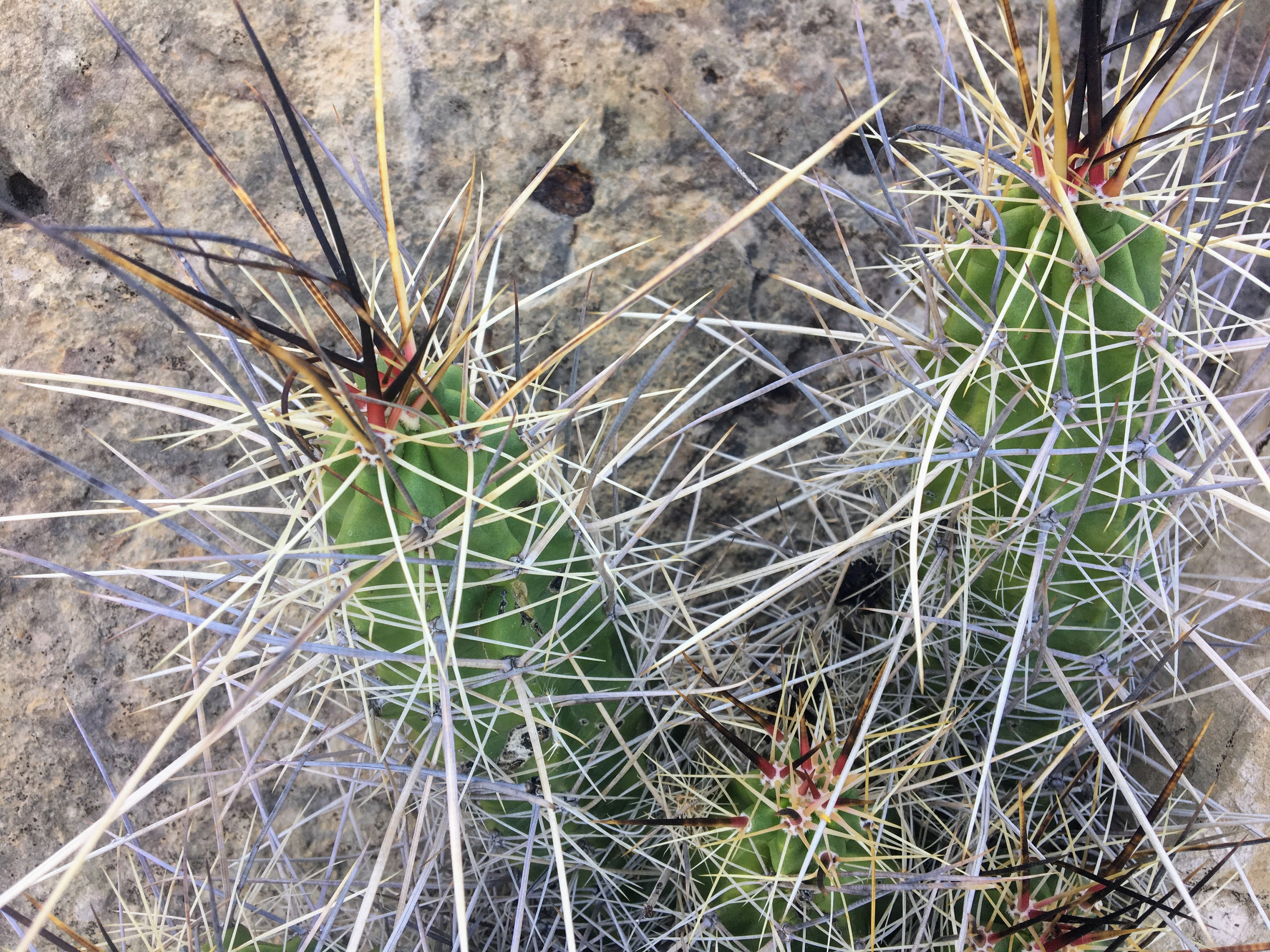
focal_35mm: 29
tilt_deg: -46.9
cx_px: 635
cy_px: 476
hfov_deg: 61.7
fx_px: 1064
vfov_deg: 48.2
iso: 32
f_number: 2.2
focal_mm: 4.15
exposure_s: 1/120
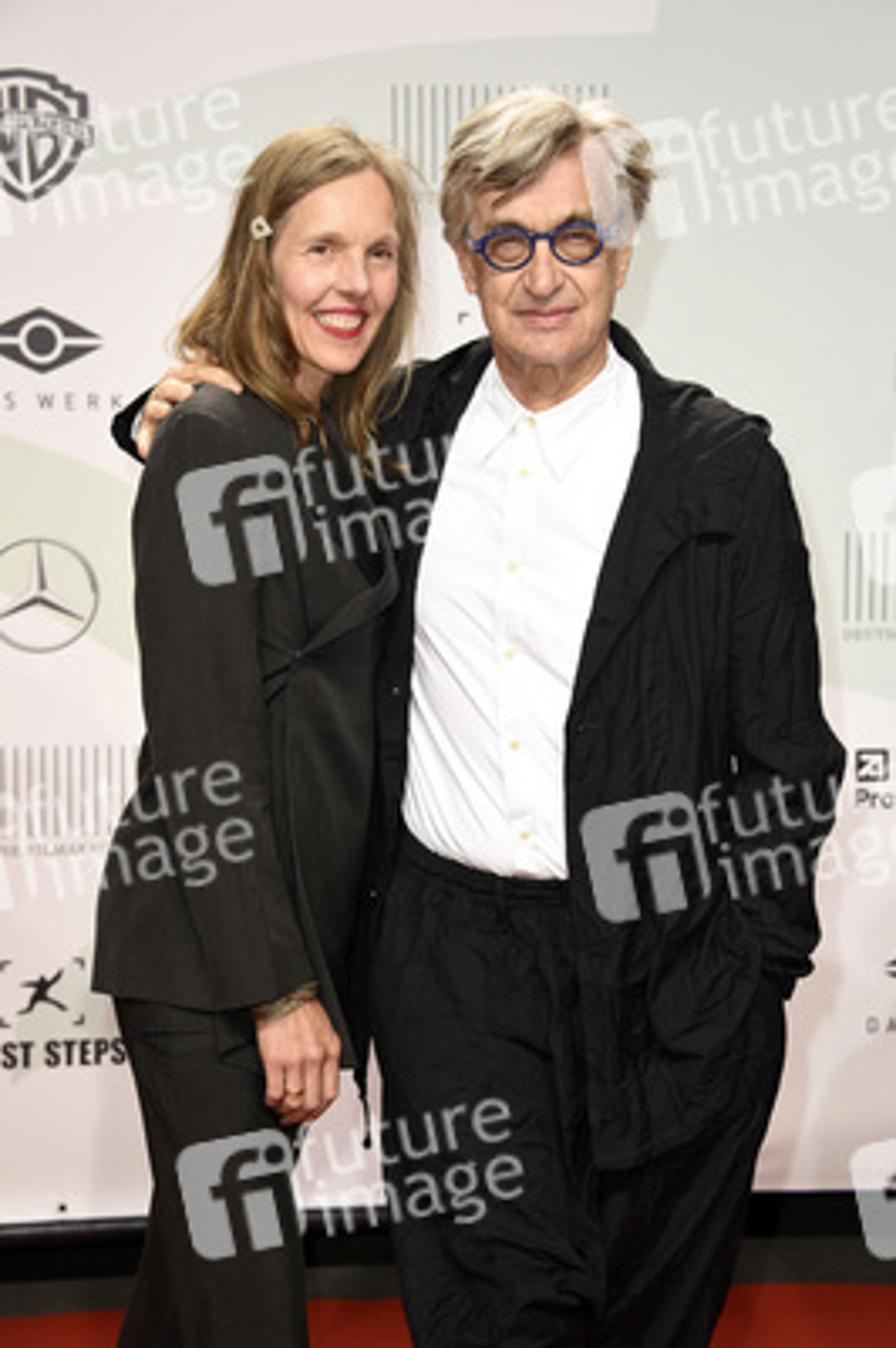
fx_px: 2618
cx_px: 448
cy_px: 674
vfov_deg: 28.9
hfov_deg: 19.4
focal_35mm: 70
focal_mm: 70
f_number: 5.6
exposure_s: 1/250
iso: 640
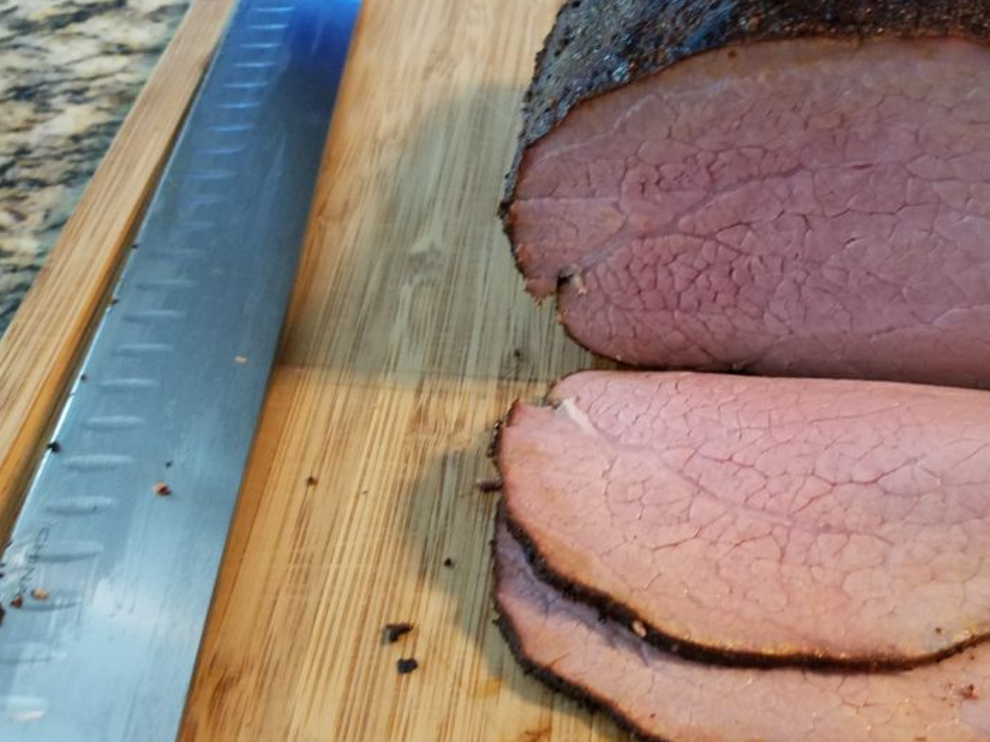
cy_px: 414
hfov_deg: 47.7
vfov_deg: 37.6
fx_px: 1086
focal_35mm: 38
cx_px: 705
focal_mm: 4.2
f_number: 1.7
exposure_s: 1/10
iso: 200
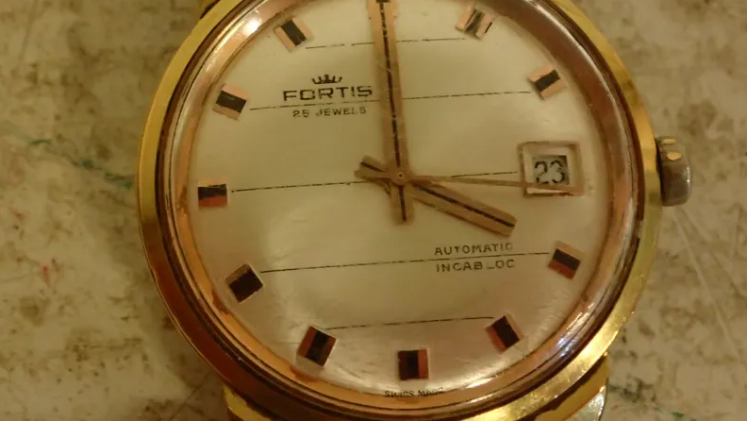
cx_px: 372
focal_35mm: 110
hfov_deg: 19.4
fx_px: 2179
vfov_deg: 11.0
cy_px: 191
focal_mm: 18
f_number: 4.9
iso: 1250
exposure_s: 1/25
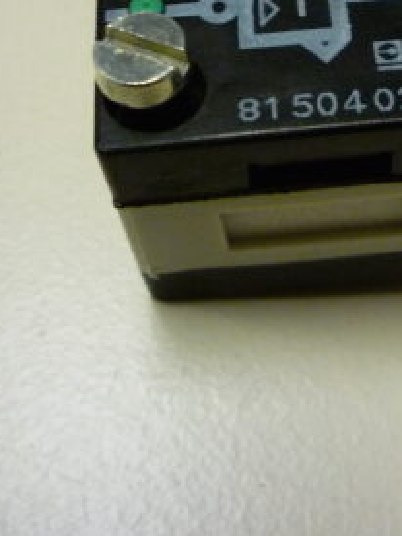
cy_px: 111
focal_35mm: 63
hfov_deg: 23.1
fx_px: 976
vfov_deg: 30.0
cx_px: 289
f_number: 3.3
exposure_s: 1/30
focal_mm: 5.2
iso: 400
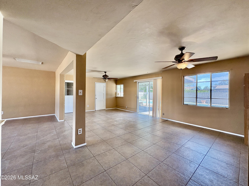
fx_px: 101
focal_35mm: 14
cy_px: 93
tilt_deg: +0.9
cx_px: 124
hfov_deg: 102.1
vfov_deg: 85.7
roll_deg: -0.1
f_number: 2.2
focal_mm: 2.22
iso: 64
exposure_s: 1/120
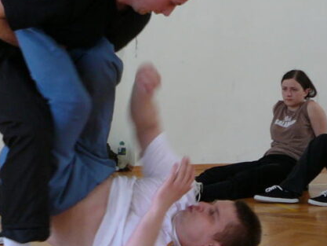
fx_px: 813
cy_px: 116
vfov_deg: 17.2
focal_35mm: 86
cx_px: 31
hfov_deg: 22.2
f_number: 2.8
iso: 100
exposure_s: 1/30
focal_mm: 5.2
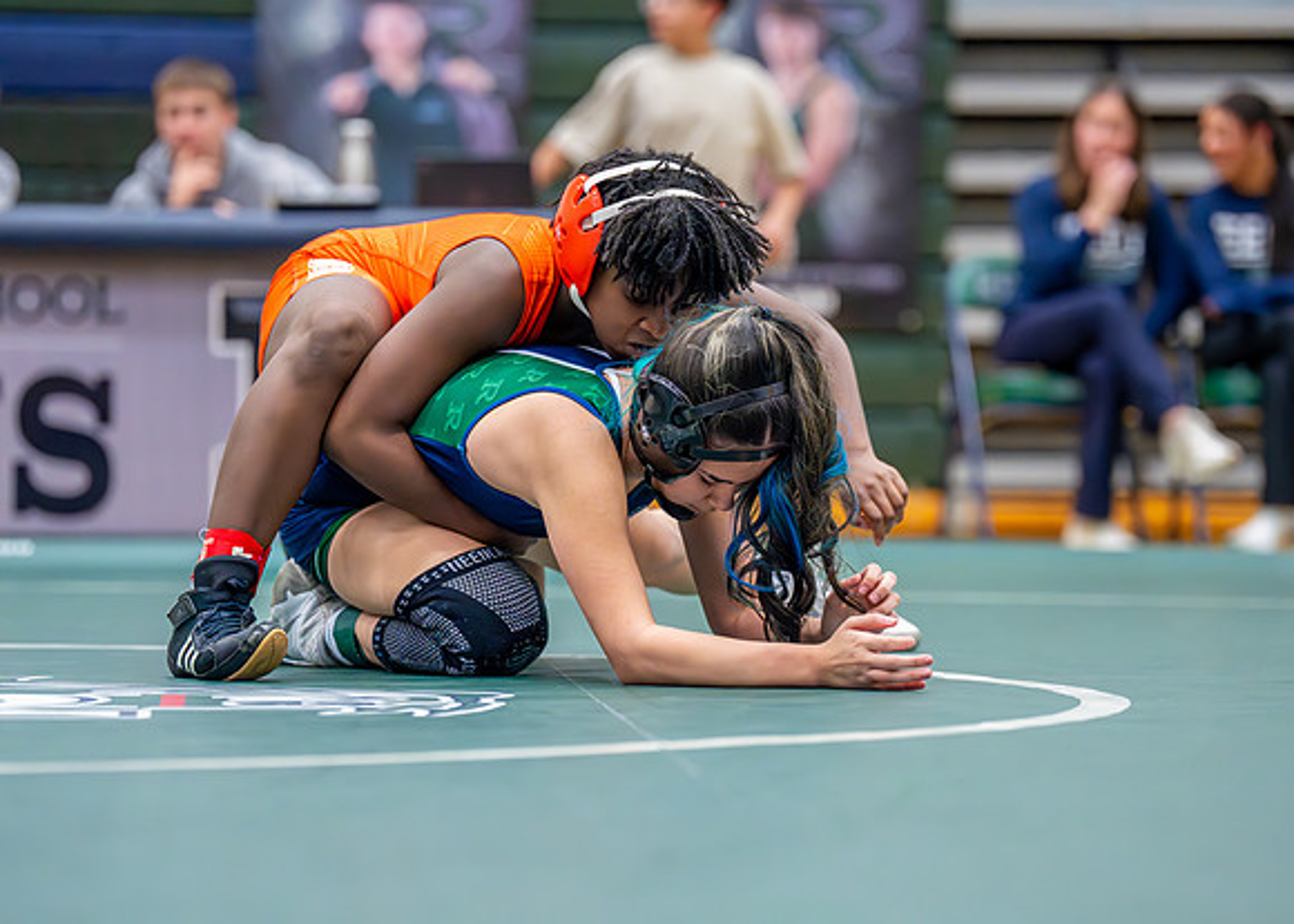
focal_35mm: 163
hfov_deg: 12.3
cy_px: 506
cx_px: 667
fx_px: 6007
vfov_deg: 8.8
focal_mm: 135
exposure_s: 1/1000
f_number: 2.8
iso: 6400
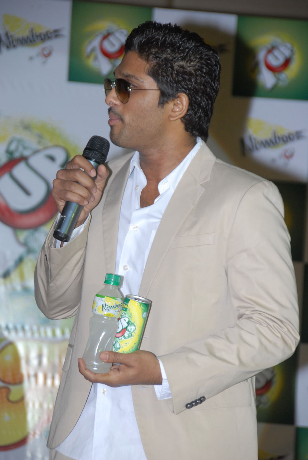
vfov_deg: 10.1
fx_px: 2586
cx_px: 154
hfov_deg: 6.8
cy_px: 230
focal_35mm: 202
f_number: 5.6
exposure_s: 1/125
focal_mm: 135
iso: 400
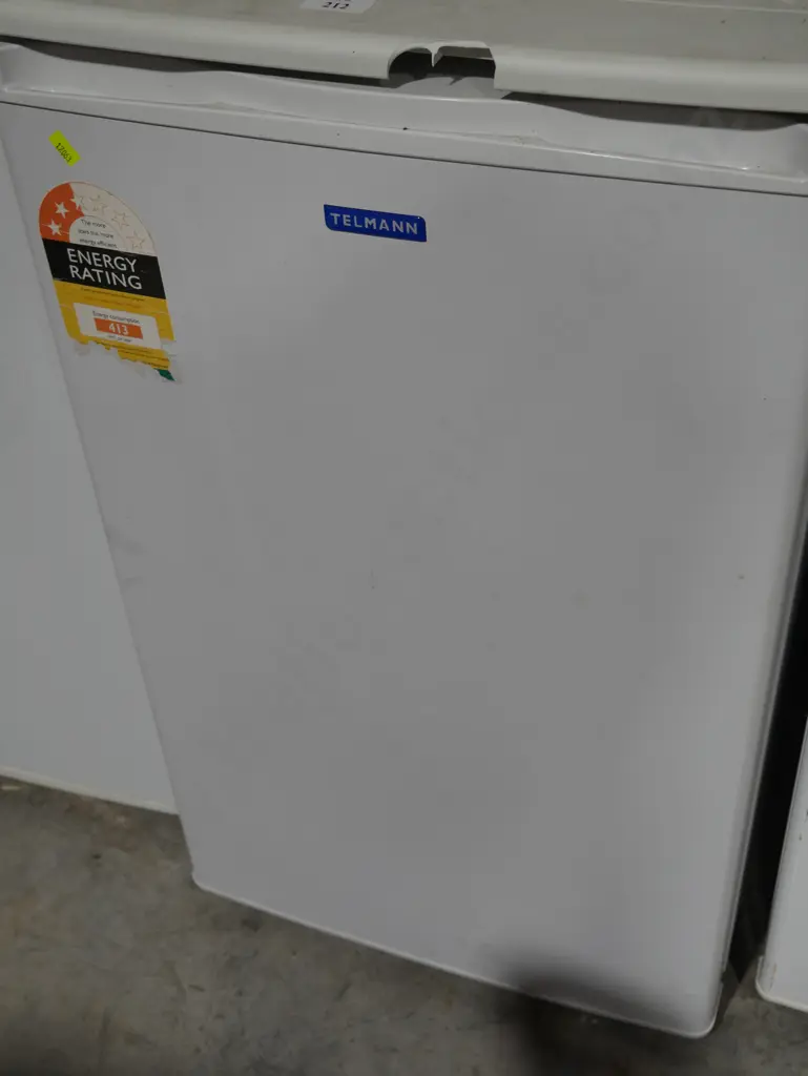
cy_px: 538
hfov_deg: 32.9
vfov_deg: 42.9
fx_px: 1368
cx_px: 404
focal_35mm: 44
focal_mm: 22
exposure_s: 1/60
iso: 250
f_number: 4.7
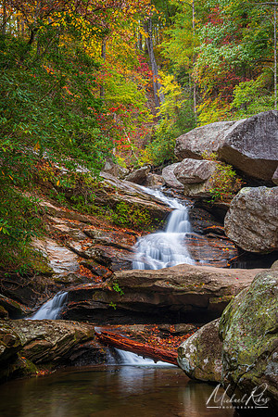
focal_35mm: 62
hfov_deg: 21.9
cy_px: 208
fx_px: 718
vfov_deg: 32.4
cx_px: 139
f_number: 11
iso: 64
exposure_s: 1.6
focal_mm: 62
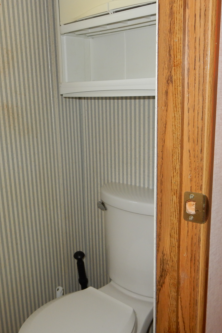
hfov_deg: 37.5
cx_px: 78
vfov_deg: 54.4
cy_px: 167
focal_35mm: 35
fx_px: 324
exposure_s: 1/30
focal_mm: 4.5
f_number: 3.7
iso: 200
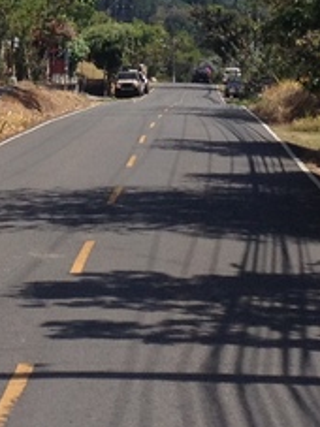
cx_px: 72
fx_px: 2282
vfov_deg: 10.5
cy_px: -56
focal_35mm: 185
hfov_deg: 8.0
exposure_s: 1/1534
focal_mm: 4.28
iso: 50
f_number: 2.4
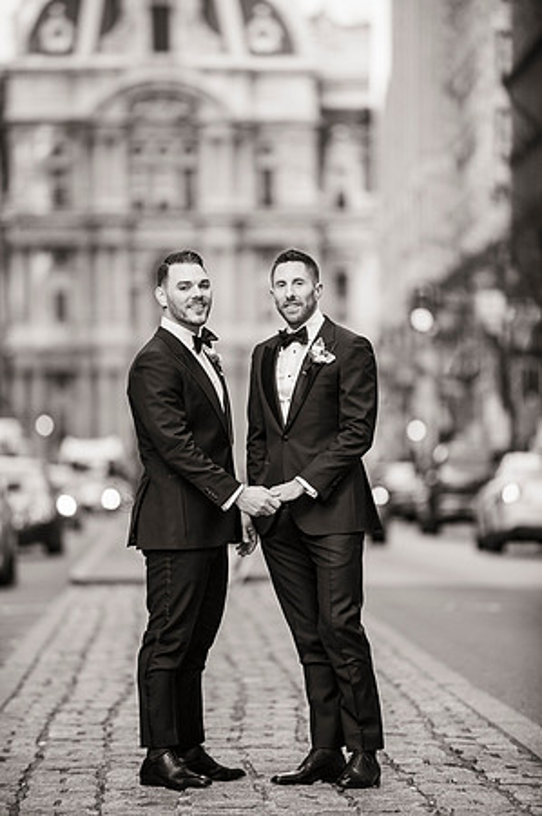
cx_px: 271
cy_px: 408
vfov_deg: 10.3
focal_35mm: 200
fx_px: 4527
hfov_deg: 6.9
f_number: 2.8
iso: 800
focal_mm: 200
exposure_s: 1/1600
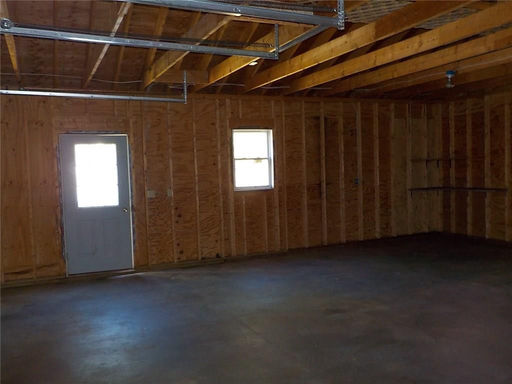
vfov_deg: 46.8
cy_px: 192
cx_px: 256
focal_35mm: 30
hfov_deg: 60.0
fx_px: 444
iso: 250
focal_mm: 4.1
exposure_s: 1/30
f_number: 3.3
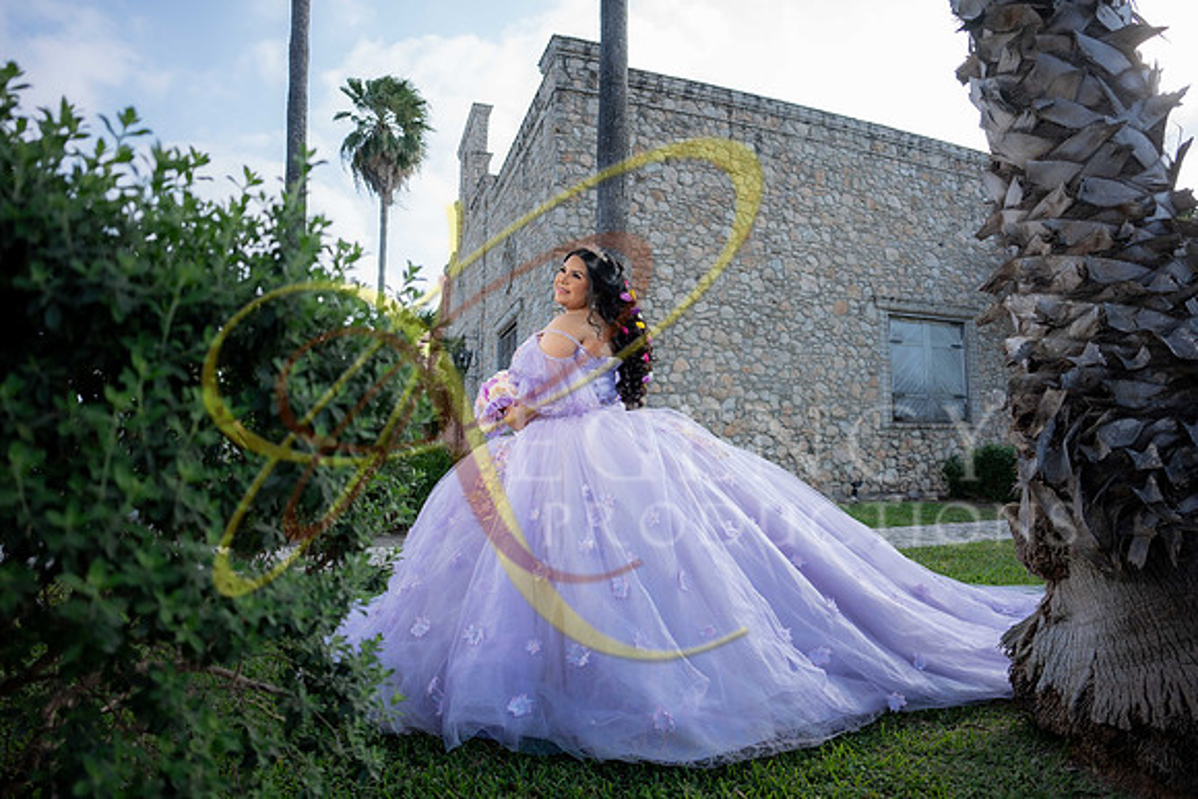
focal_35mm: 20
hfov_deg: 84.0
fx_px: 666
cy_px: 400
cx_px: 599
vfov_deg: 62.0
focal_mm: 20
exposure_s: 1/640
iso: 125
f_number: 2.8
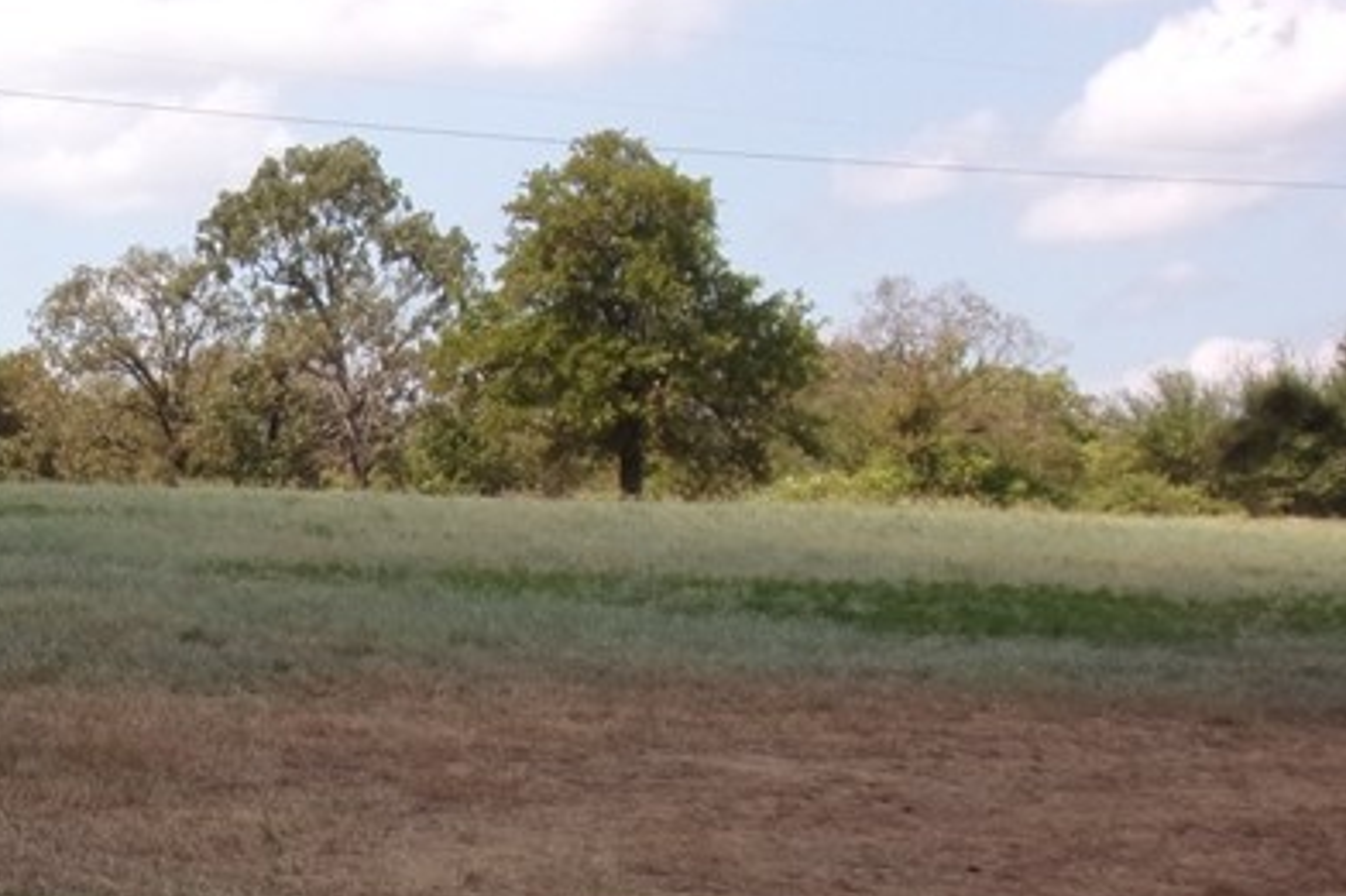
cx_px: -299
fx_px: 3961
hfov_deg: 18.2
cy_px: 776
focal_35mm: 106
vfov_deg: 12.8
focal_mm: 7
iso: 80
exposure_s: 1/550
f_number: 3.9
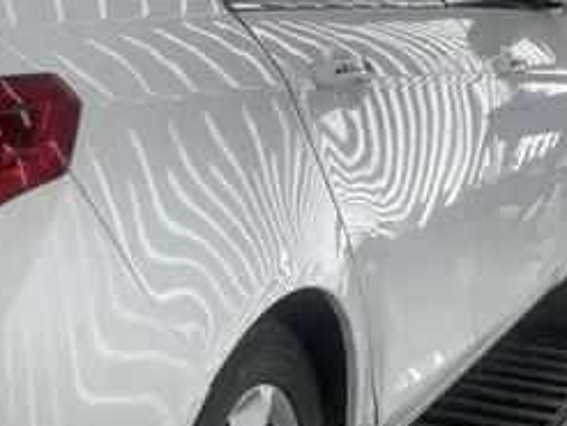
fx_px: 1558
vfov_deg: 15.6
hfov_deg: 20.6
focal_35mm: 95
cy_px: 150
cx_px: 189
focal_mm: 6
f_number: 2.4
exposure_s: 1/126
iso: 16
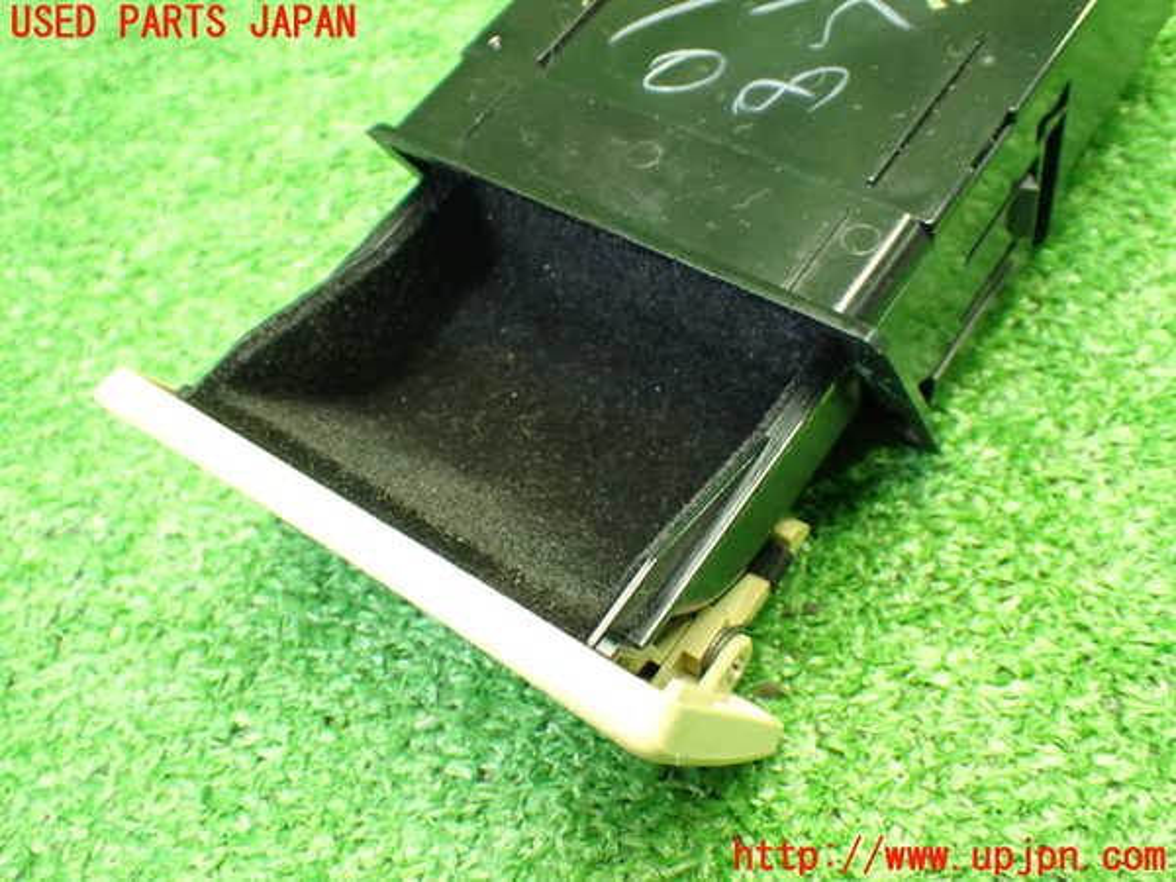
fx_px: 1291
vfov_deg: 37.7
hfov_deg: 49.0
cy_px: 441
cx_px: 588
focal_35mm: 38
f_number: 2.7
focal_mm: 6.83
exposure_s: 1/40
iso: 1000
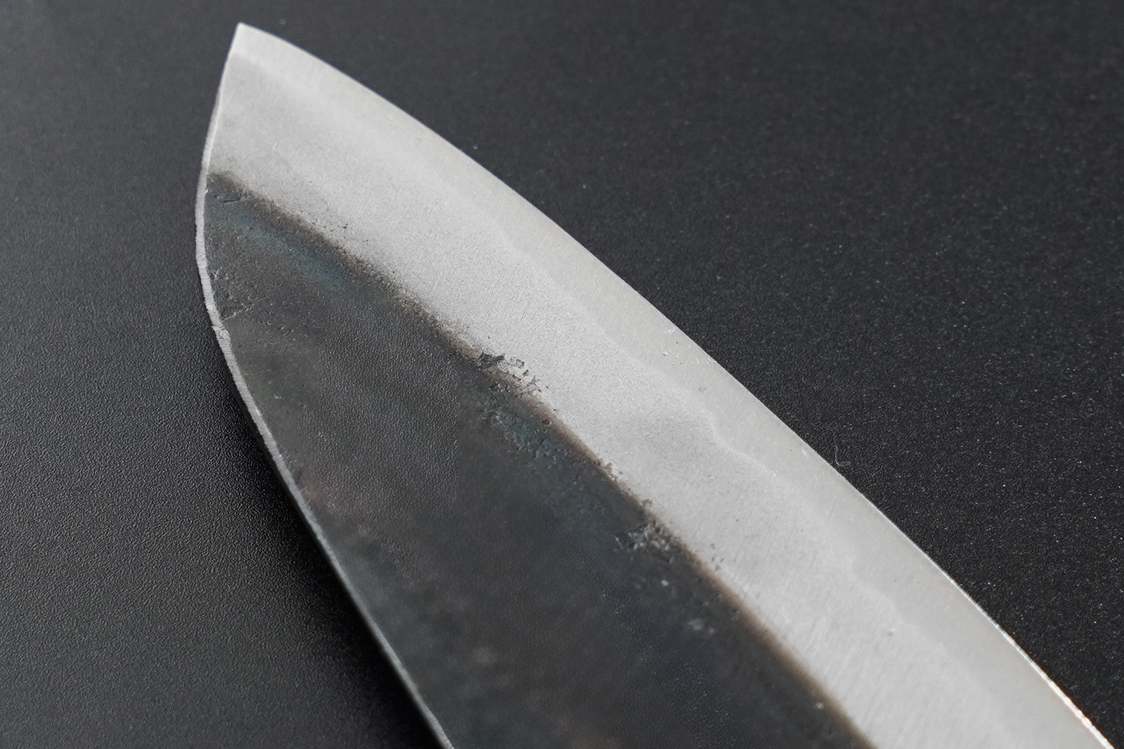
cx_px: 425
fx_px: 4317
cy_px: 569
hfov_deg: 14.8
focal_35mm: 138
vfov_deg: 9.9
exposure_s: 1/160
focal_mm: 31.4
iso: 250
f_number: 5
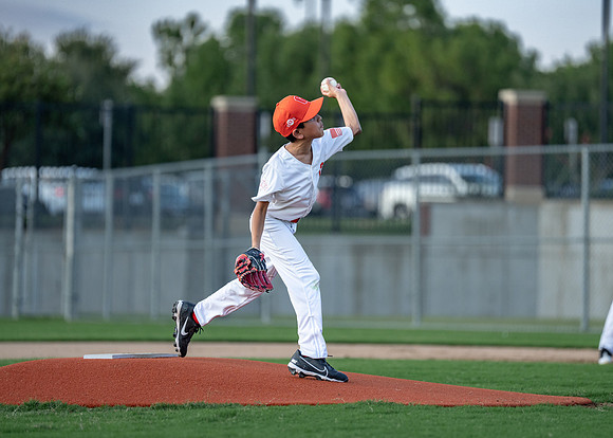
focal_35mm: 236
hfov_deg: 8.5
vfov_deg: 6.1
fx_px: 4116
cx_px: 313
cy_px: 195
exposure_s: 1/2500
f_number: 2.8
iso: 640
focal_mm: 200
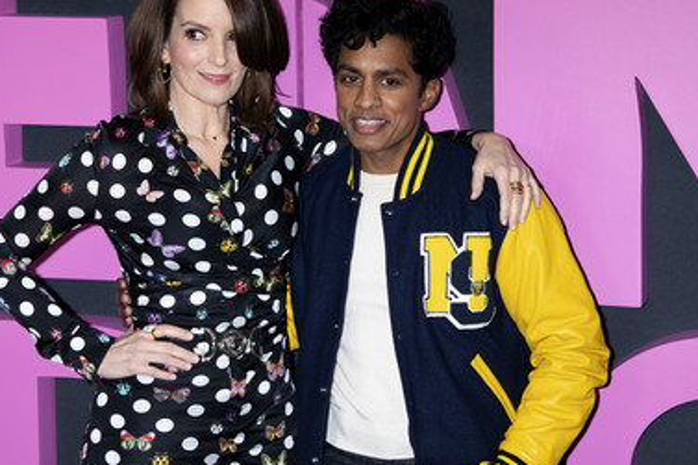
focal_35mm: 79
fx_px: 1531
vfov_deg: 17.3
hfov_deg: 25.6
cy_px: 204
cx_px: 286
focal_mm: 66
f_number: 5.6
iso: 400
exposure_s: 1/200
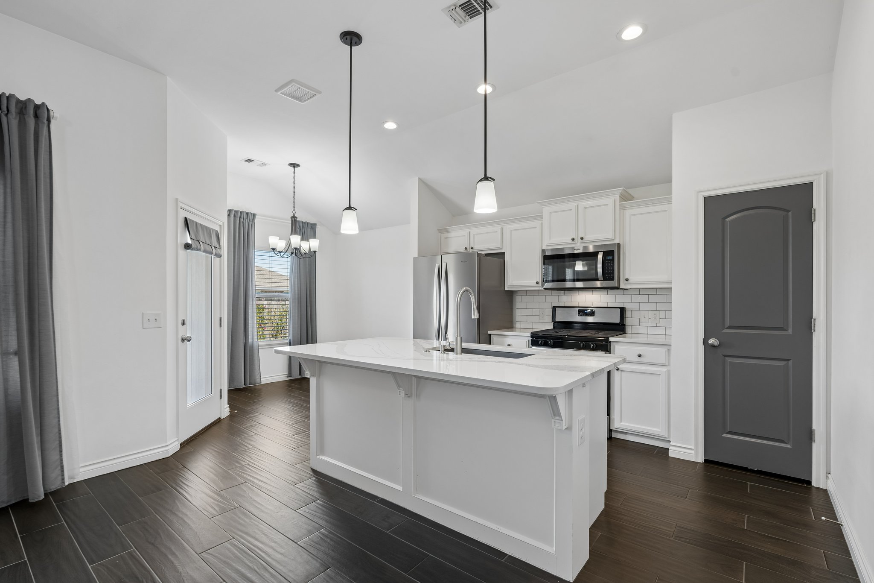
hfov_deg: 96.7
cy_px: 292
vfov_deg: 73.7
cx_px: 437
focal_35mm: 16
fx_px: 388
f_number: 8
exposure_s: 1/25
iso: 200
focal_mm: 16
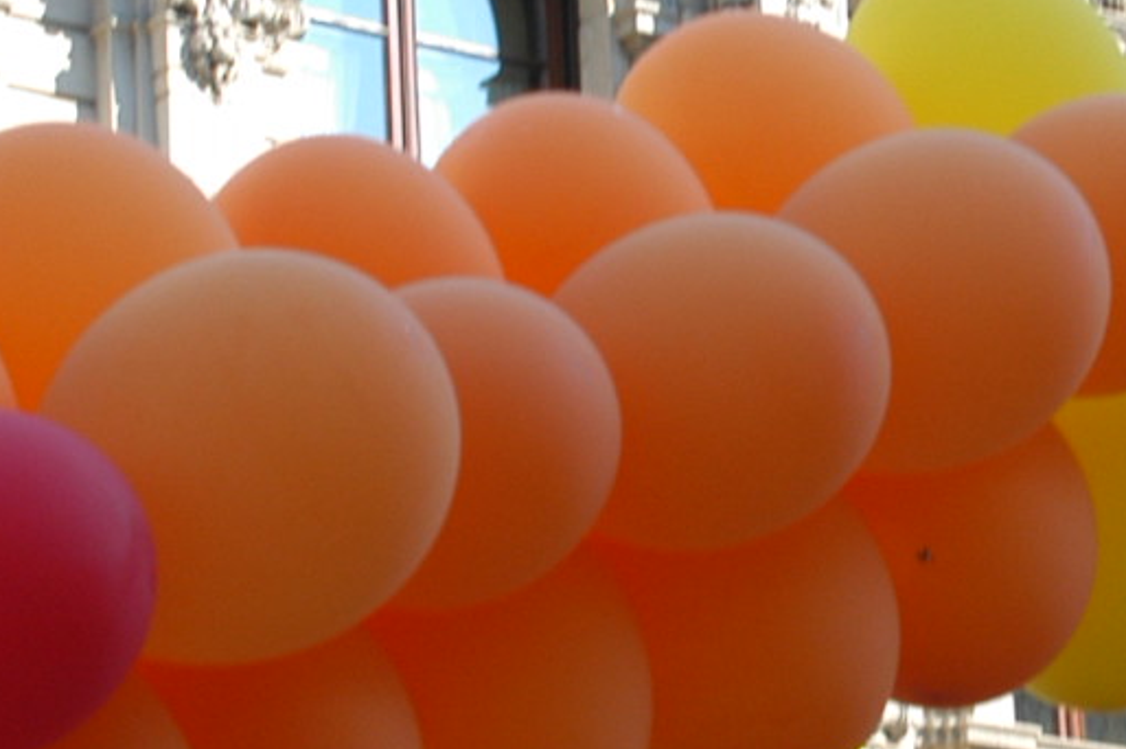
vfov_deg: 6.6
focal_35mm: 209
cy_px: 473
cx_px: 1176
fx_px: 6533
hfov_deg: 9.8
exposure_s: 1/200
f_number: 6.3
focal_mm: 32
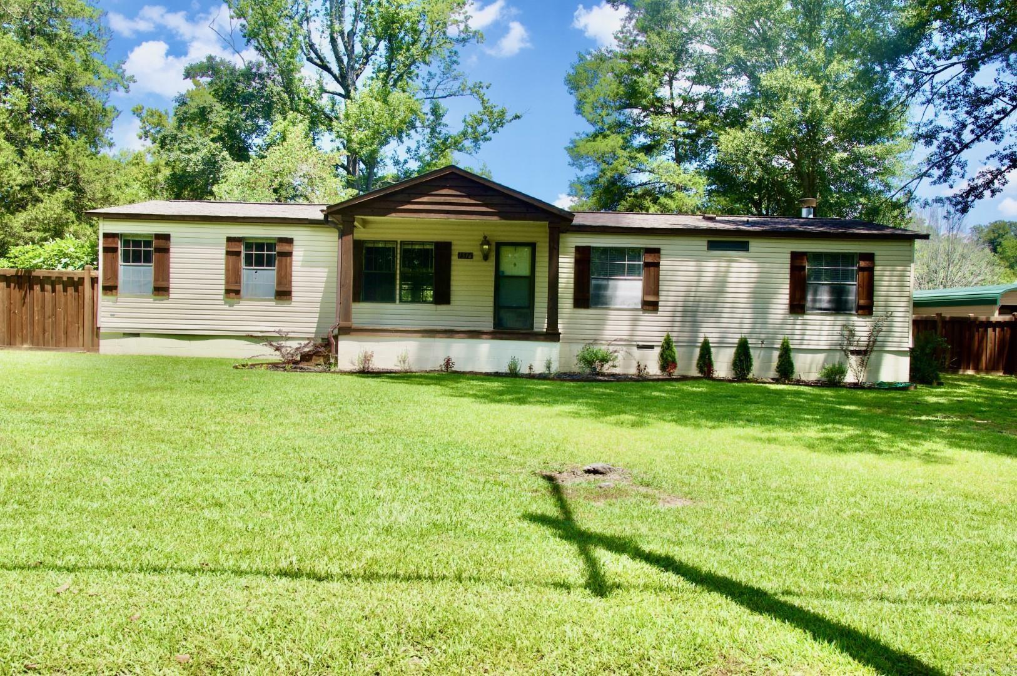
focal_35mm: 33
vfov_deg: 39.9
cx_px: 508
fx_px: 931
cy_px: 338
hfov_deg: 57.3
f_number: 13
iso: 250
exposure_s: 1/160
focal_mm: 22
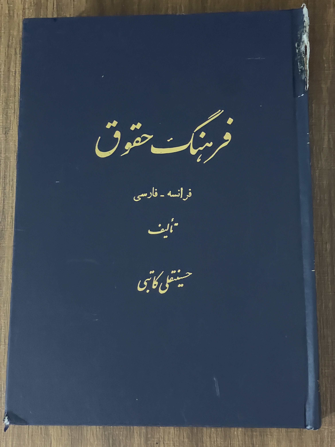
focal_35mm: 52
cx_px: 168
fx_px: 671
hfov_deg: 28.0
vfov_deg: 36.8
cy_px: 224
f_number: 2
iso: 1600
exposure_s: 1/30
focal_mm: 6
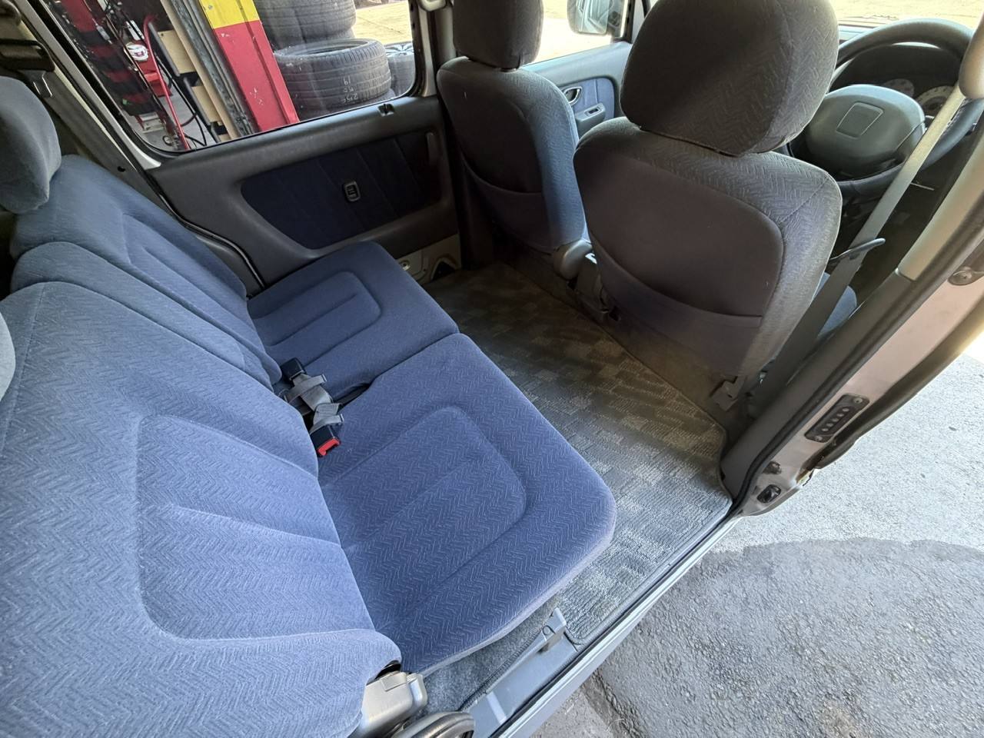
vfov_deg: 85.7
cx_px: 492
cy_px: 369
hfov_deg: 102.1
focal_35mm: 14
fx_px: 398
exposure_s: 1/60
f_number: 2.2
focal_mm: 2.22
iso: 320
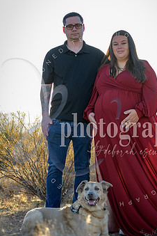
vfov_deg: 21.9
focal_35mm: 93
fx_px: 608
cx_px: 99
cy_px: 117
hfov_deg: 14.7
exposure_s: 1/400
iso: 400
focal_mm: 70
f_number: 2.8
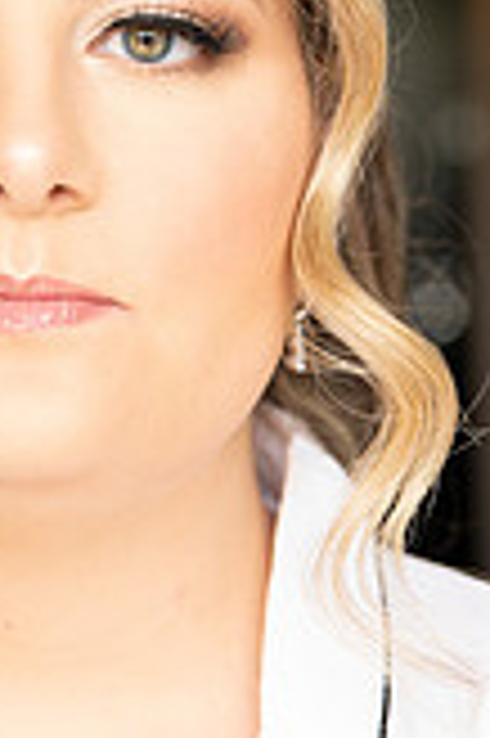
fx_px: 3376
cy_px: 135
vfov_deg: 12.4
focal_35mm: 165
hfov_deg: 8.3
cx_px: 29
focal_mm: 60
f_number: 2.8
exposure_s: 1/160
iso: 400
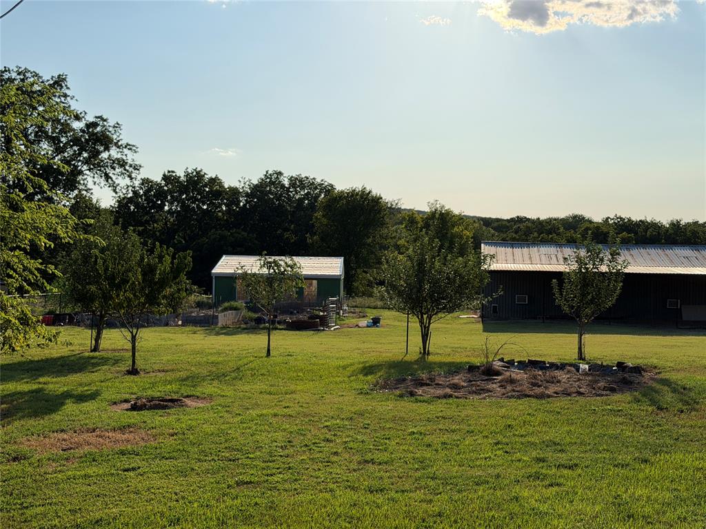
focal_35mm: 48
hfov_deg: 39.7
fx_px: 979
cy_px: 264
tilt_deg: -0.2
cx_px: 353
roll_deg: -0.2
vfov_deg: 30.3
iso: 64
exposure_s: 1/7874
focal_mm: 6.76
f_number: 1.78
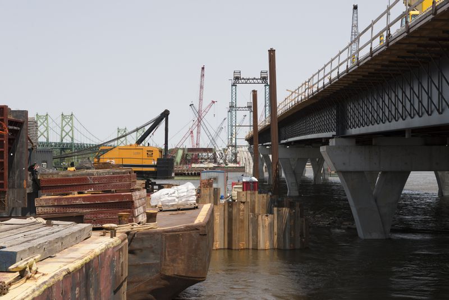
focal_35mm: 55
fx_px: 686
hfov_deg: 36.2
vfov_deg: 24.6
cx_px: 224
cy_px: 150
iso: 320
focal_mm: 55
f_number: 9
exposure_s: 1/640
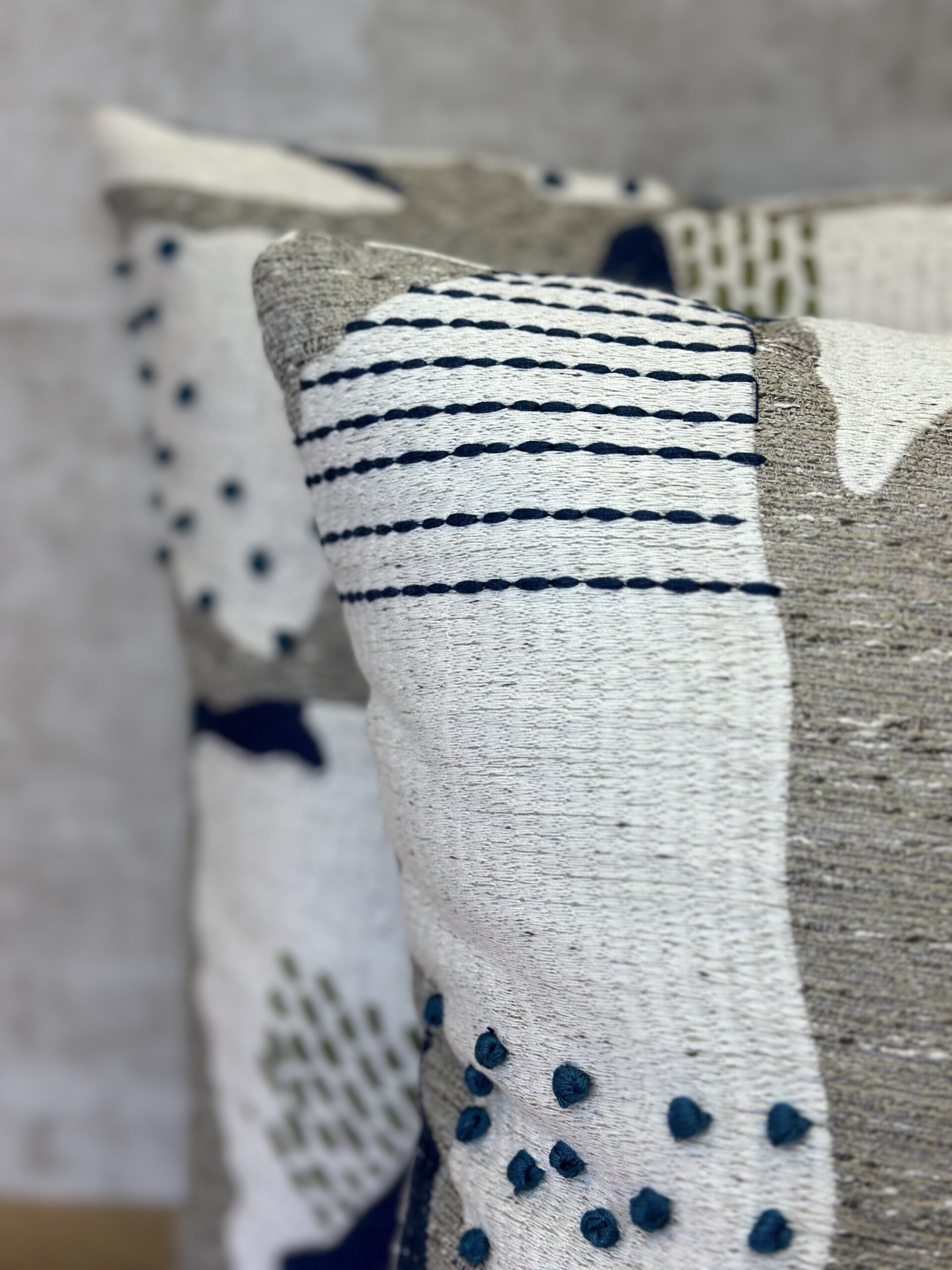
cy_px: 635
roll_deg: -1.6
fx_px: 1760
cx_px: 476
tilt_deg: -18.5
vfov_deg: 39.7
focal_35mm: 48
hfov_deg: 30.3
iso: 80
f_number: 1.78
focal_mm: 6.86
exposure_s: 1/234
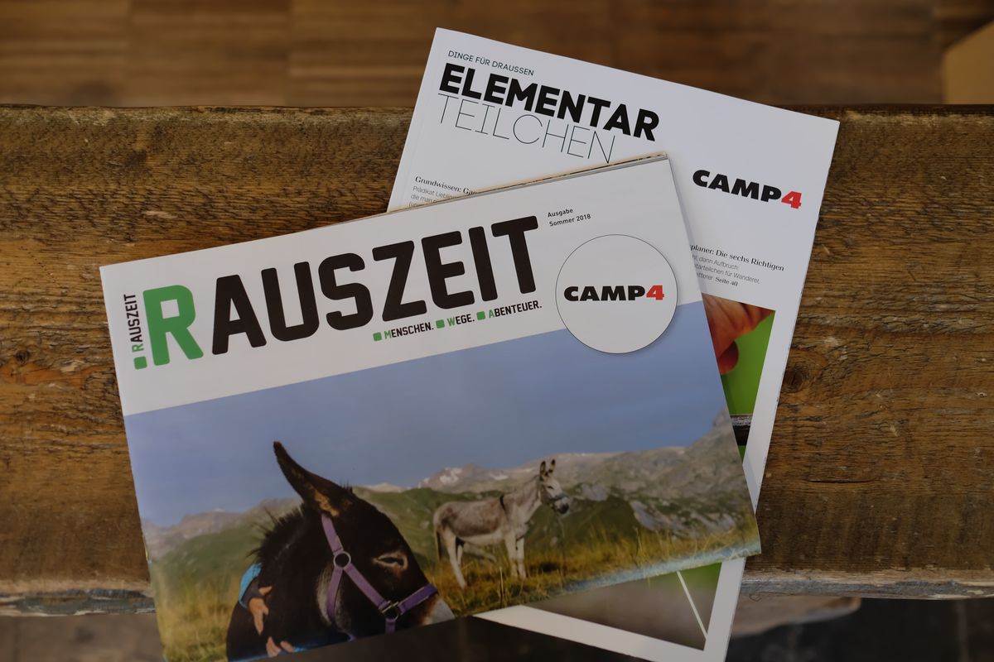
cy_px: 331
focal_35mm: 35
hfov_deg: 54.4
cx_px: 497
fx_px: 966
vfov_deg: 37.9
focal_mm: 23
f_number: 2.2
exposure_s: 1/125
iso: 400
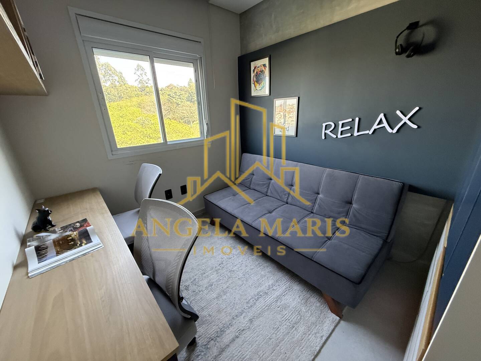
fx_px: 195
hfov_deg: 102.1
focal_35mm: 14
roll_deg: +0.7
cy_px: 180
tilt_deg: -21.8
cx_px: 240
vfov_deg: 85.7
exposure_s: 1/90
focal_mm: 2.22
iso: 320
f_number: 2.2
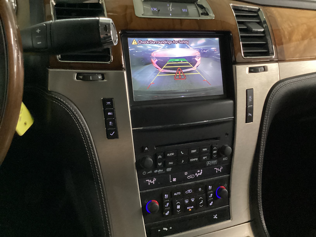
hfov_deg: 58.4
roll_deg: -7.3
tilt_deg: -30.2
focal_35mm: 31
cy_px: 118
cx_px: 158
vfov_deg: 45.4
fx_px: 283
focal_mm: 3.3
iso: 640
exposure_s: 1/17
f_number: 2.4
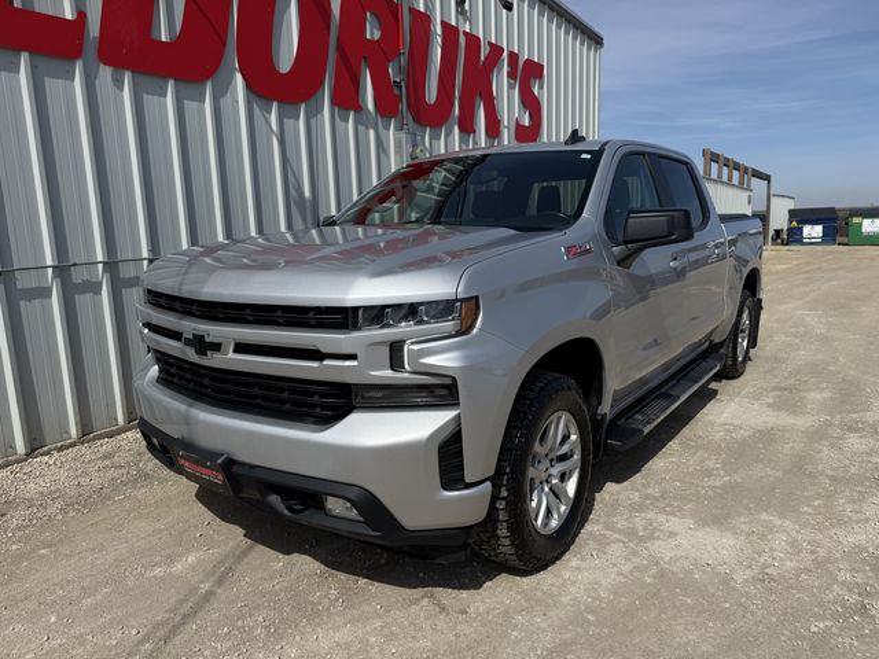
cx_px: 440
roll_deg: +3.0
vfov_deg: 56.8
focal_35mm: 24
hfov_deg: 71.6
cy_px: 330
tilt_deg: -9.1
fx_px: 609
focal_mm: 6.76
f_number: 1.78
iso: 100
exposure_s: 1/10309
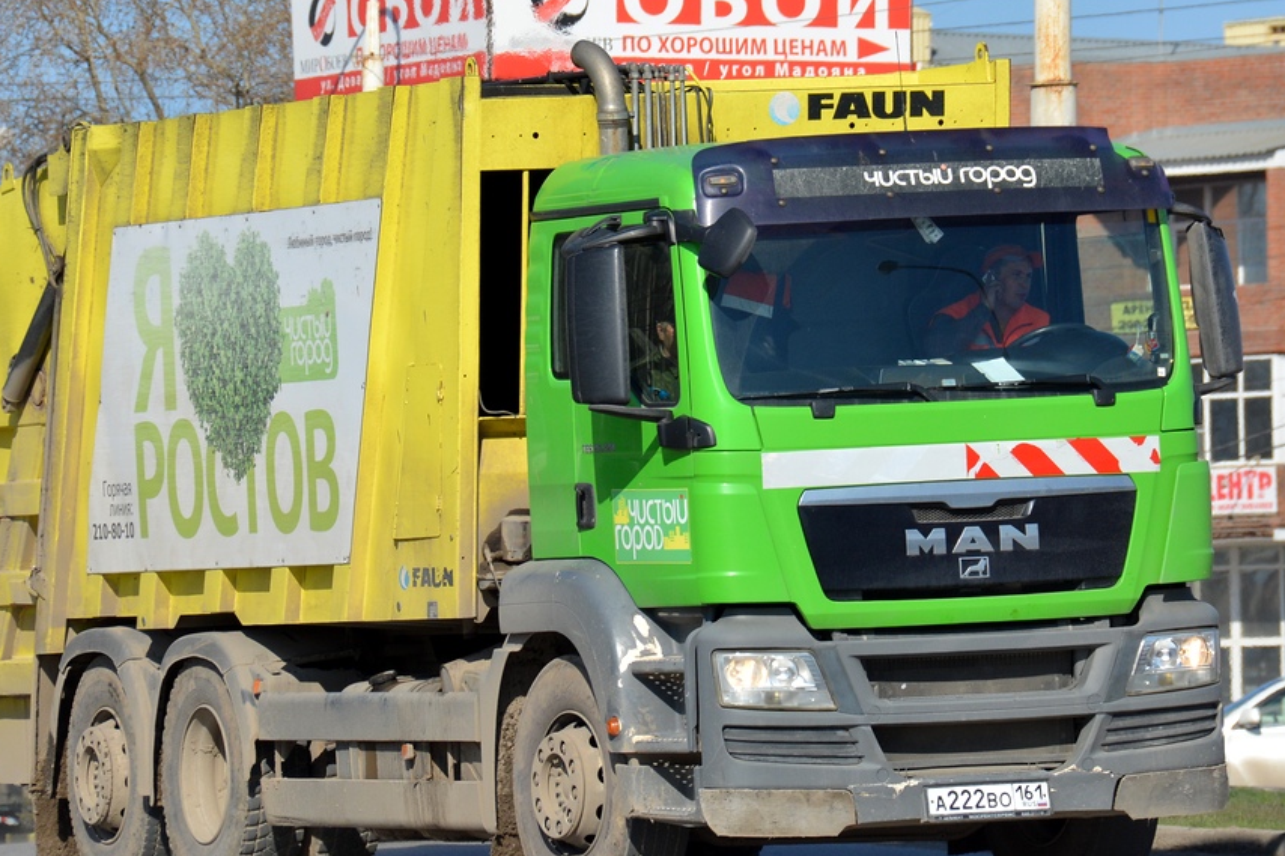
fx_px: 9778
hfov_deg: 7.5
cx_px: 639
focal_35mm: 274
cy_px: 353
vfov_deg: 5.0
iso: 400
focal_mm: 130
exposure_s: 1/1600
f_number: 7.1
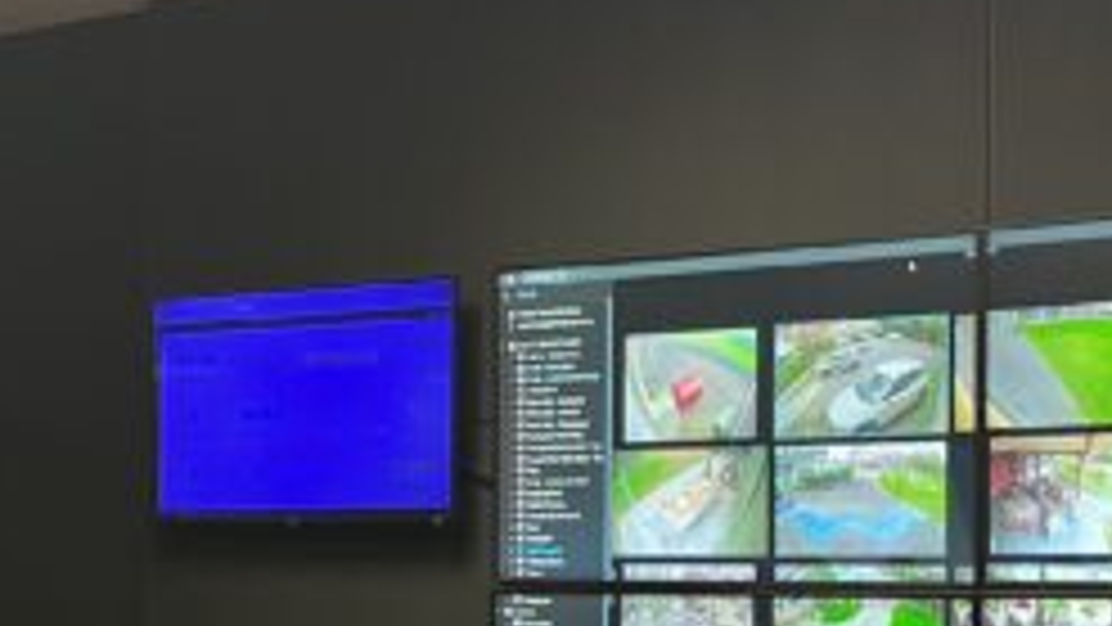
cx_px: 702
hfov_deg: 24.1
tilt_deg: +0.4
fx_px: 2595
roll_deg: -0.8
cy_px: 527
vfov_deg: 13.7
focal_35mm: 88
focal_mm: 5.1
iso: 200
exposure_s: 1/50
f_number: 1.6
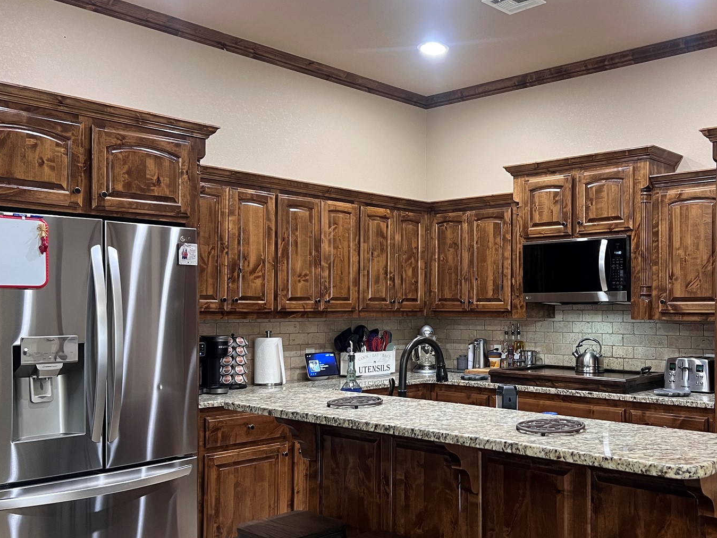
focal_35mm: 37
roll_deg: +0.5
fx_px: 766
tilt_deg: +0.9
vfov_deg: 38.7
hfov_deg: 49.4
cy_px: 283
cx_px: 470
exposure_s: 1/60
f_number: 1.5
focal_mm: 5.7
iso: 200
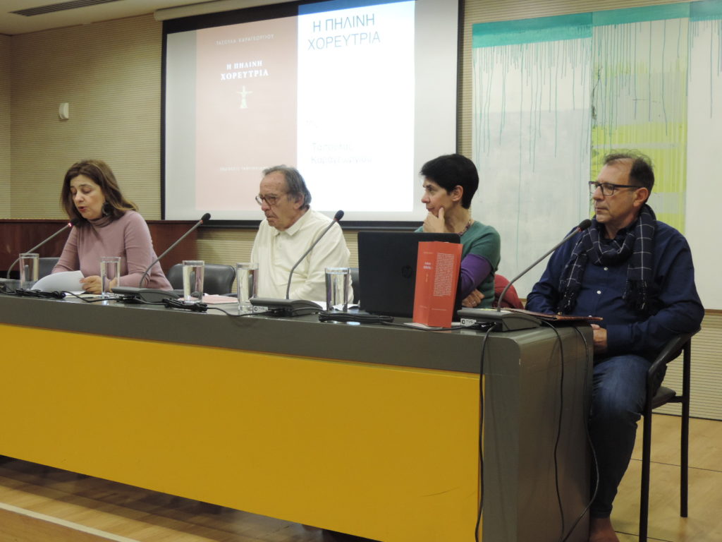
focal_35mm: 47
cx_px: 361
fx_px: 980
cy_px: 271
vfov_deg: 30.9
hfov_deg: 40.4
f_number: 3.5
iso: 400
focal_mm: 8.3
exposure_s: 1/25
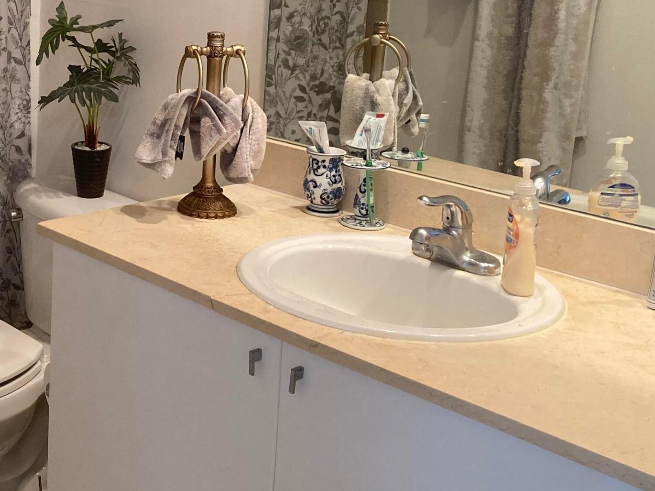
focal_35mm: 56
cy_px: 89
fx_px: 1060
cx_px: 93
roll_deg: -1.5
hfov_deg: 33.0
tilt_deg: -10.2
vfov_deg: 25.6
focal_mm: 3.99
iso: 125
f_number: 1.8
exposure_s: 1/60
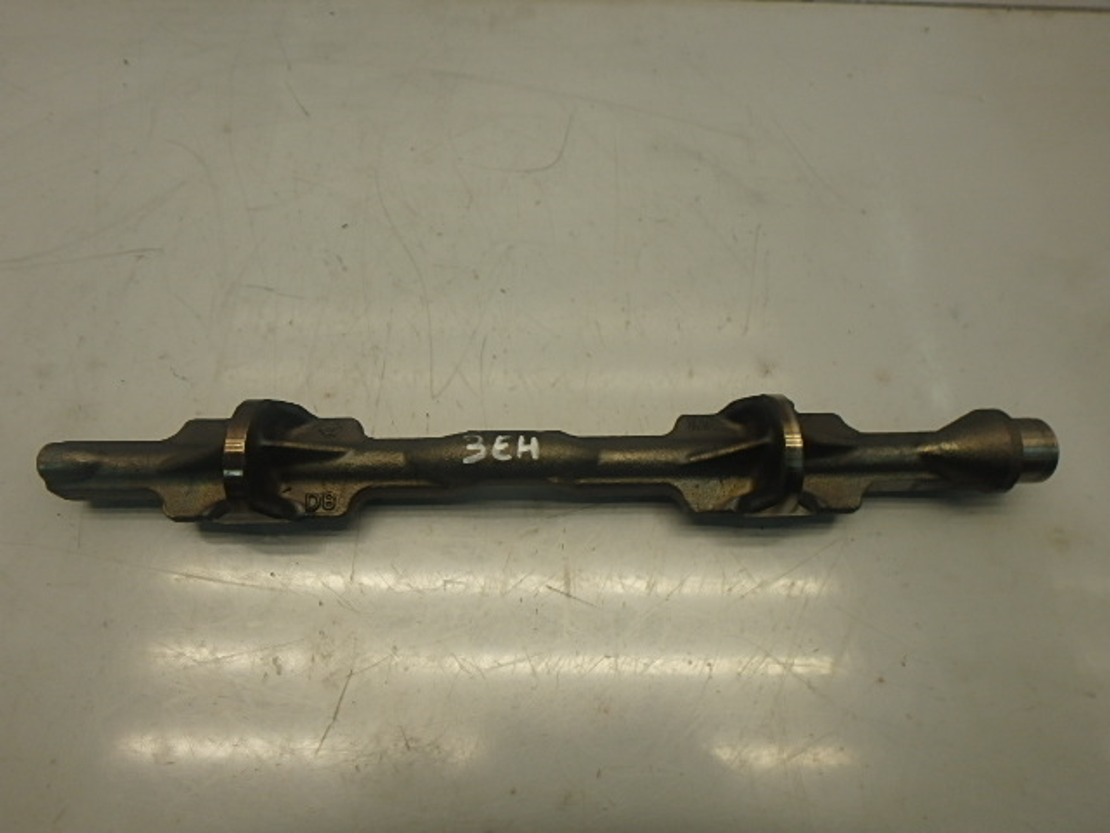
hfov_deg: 79.0
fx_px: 673
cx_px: 555
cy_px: 416
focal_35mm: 21
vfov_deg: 63.4
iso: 125
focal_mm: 3.7
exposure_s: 1/80
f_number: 3.5
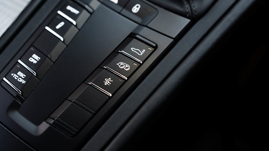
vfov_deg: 26.5
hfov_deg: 45.5
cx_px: 127
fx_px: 321
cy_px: 67
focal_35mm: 45
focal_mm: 35
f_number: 2.2
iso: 1000
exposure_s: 1/100
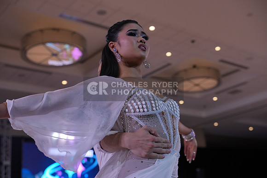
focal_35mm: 50
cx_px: 134
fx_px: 371
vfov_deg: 27.0
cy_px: 89
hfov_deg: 39.6
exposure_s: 1/500
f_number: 3.5
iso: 1250
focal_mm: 50
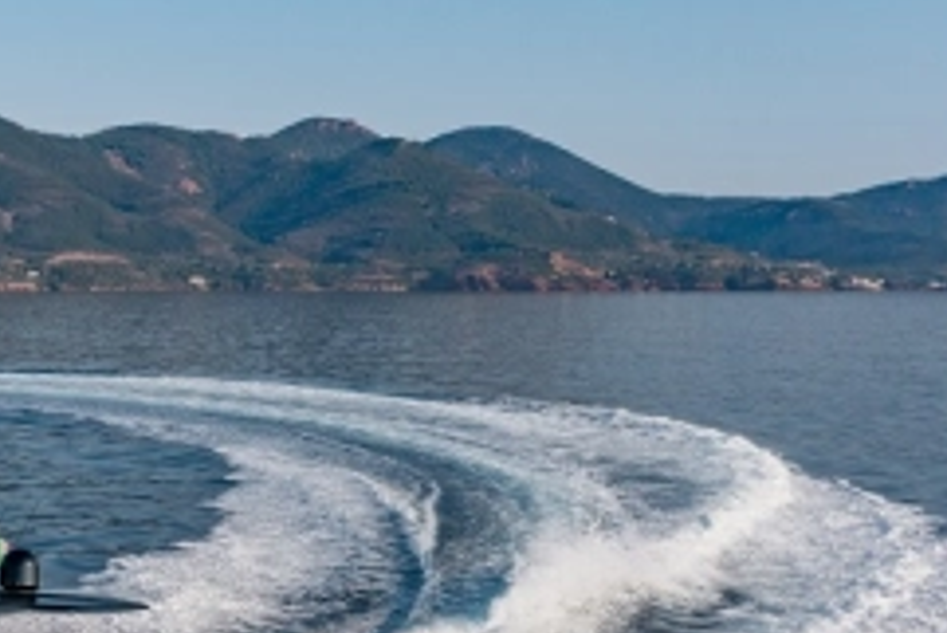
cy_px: 517
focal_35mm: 64
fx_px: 1684
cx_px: 43
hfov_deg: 29.7
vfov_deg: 21.0
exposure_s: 1/1250
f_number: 5
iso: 100
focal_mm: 10.26
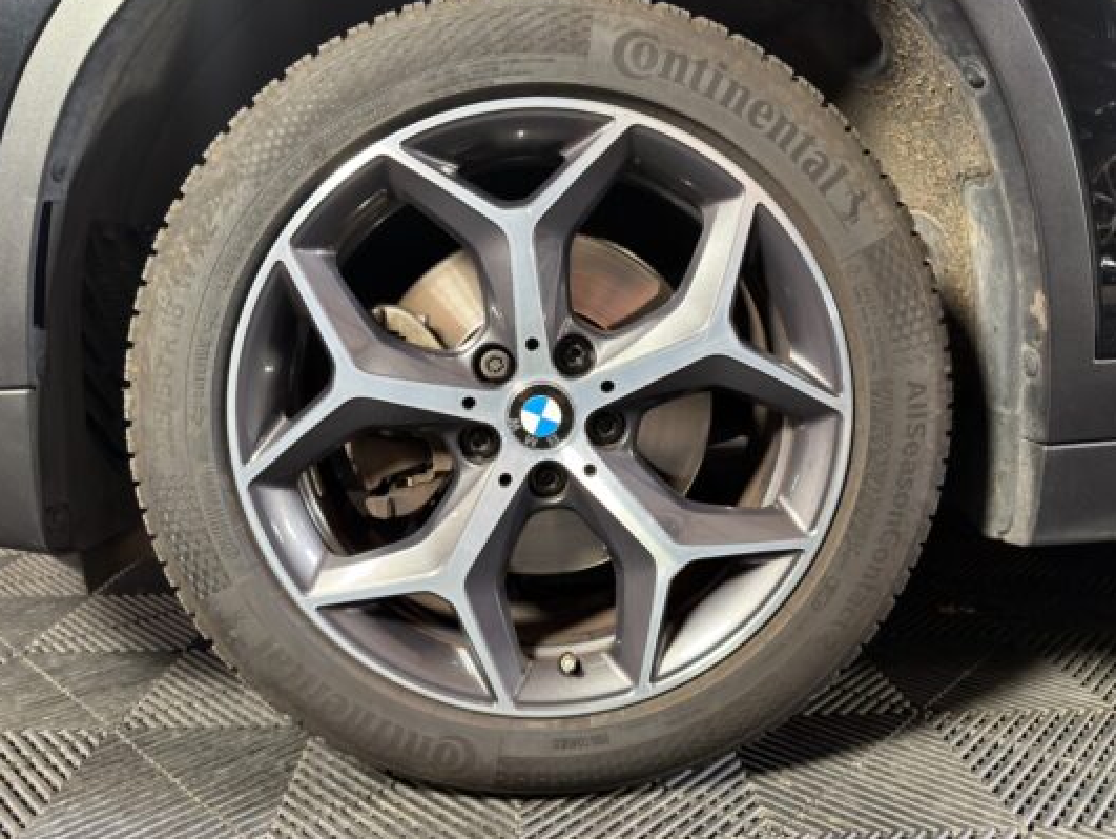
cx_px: 536
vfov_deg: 49.8
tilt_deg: -7.3
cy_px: 392
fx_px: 903
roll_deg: +0.8
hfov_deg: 63.4
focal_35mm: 28
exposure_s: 1/33
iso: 320
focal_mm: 6.76
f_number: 1.78
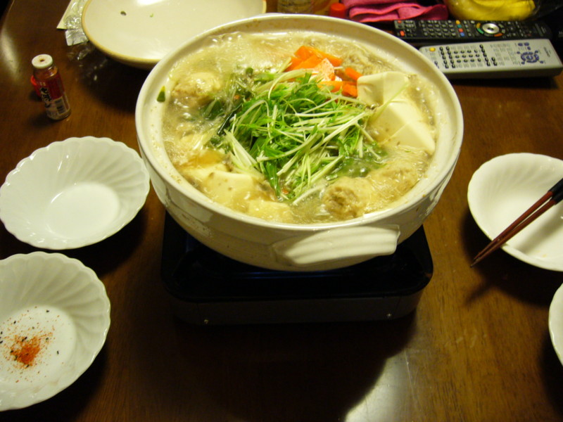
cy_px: 211
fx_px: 569
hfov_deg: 52.6
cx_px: 282
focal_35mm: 35
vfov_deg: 40.7
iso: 200
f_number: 2.8
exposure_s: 1/10
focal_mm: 5.8
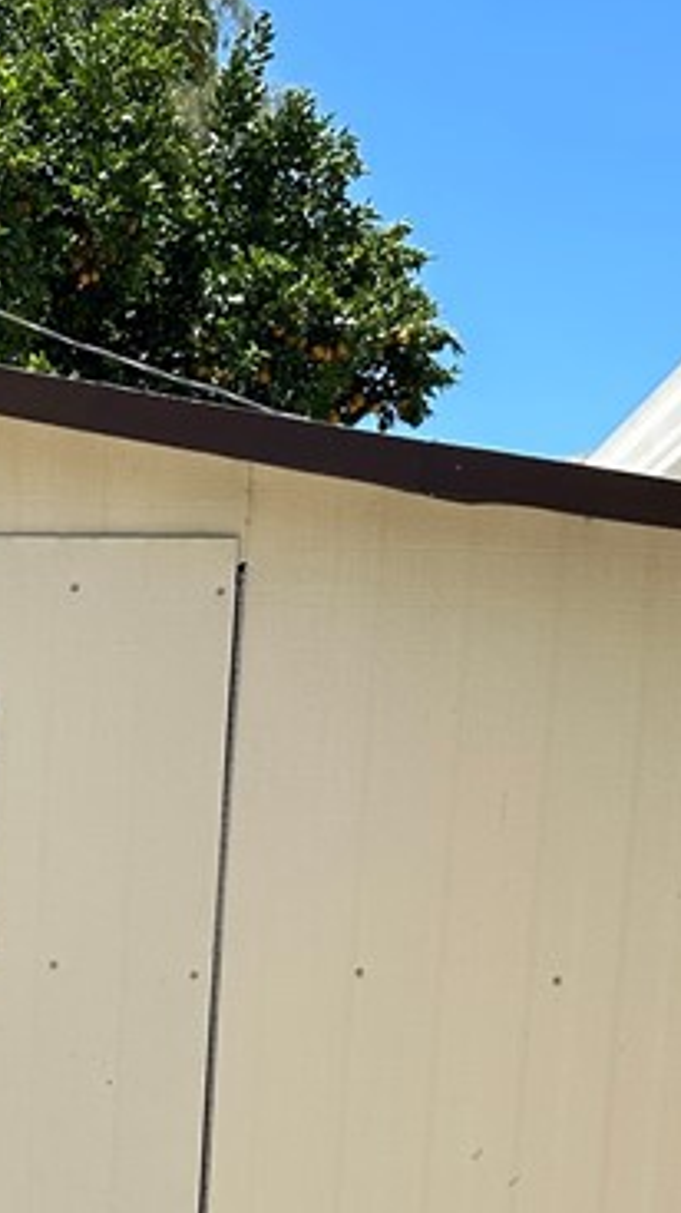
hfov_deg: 15.7
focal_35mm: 73
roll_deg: -0.6
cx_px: -205
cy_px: 1163
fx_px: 2347
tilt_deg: -3.3
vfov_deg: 27.6
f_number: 1.78
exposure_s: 1/2967
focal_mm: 6.86
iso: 80
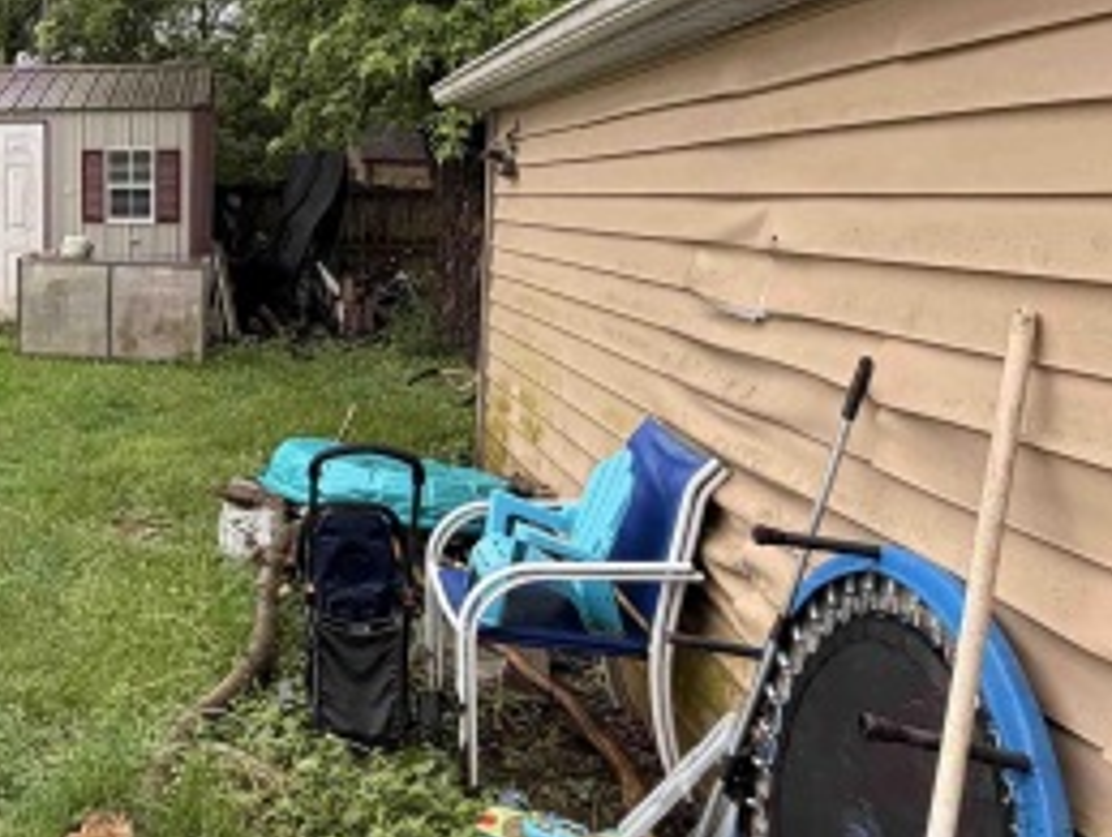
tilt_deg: -2.4
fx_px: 1158
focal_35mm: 36
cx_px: -32
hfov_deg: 43.1
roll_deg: -0.6
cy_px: 236
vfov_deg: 39.0
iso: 40
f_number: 2.2
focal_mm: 2.22
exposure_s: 1/502
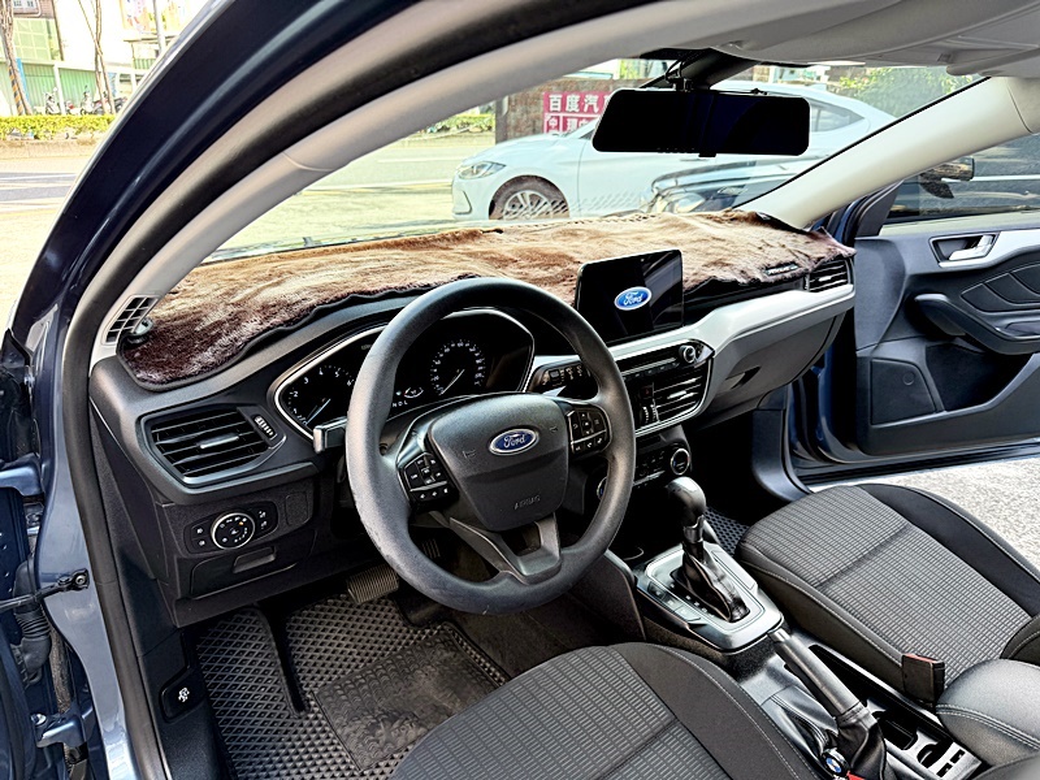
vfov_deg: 56.8
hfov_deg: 71.6
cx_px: 520
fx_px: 721
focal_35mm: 24
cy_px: 390
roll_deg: -1.3
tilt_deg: -21.1
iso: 80
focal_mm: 6.76
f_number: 1.78
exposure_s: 1/170
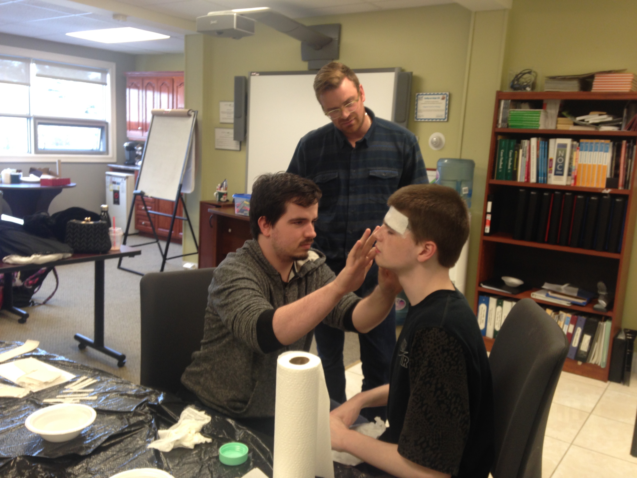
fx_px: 607
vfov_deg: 42.9
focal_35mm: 33
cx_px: 318
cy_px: 239
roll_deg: -2.6
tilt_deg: -9.9
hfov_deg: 55.4
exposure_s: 1/20
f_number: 2.4
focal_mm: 4.12
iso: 50
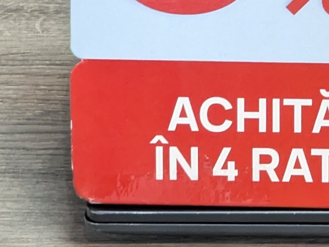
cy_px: -57
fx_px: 5102
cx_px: 659
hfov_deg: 3.7
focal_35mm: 536
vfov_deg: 2.8
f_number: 3.5
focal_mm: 19
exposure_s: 1/46.7
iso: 464
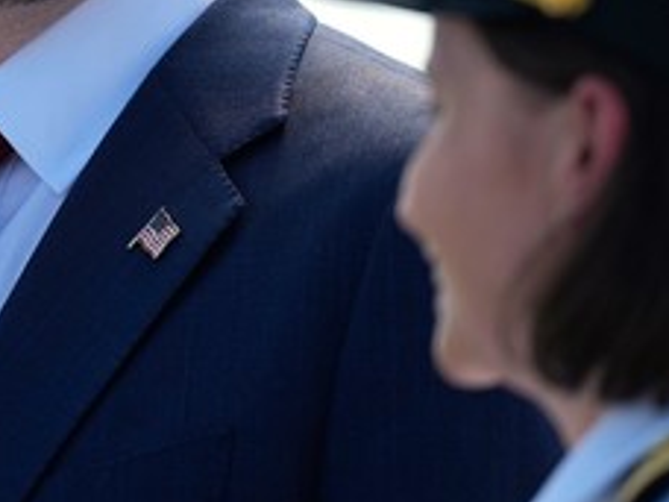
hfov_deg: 2.4
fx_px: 15886
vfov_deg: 1.8
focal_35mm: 822
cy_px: -122
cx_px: 35
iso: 250
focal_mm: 300
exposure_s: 1/2500
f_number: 2.8
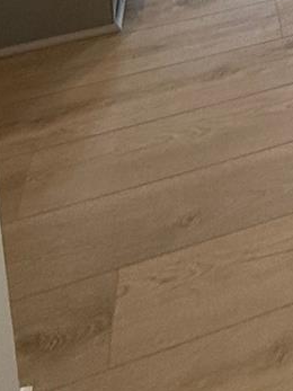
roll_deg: +0.7
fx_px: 700
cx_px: 409
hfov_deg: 20.9
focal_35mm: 62
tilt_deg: -4.8
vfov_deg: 19.3
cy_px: -379
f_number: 2.2
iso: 125
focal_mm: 2.22
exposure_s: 1/120
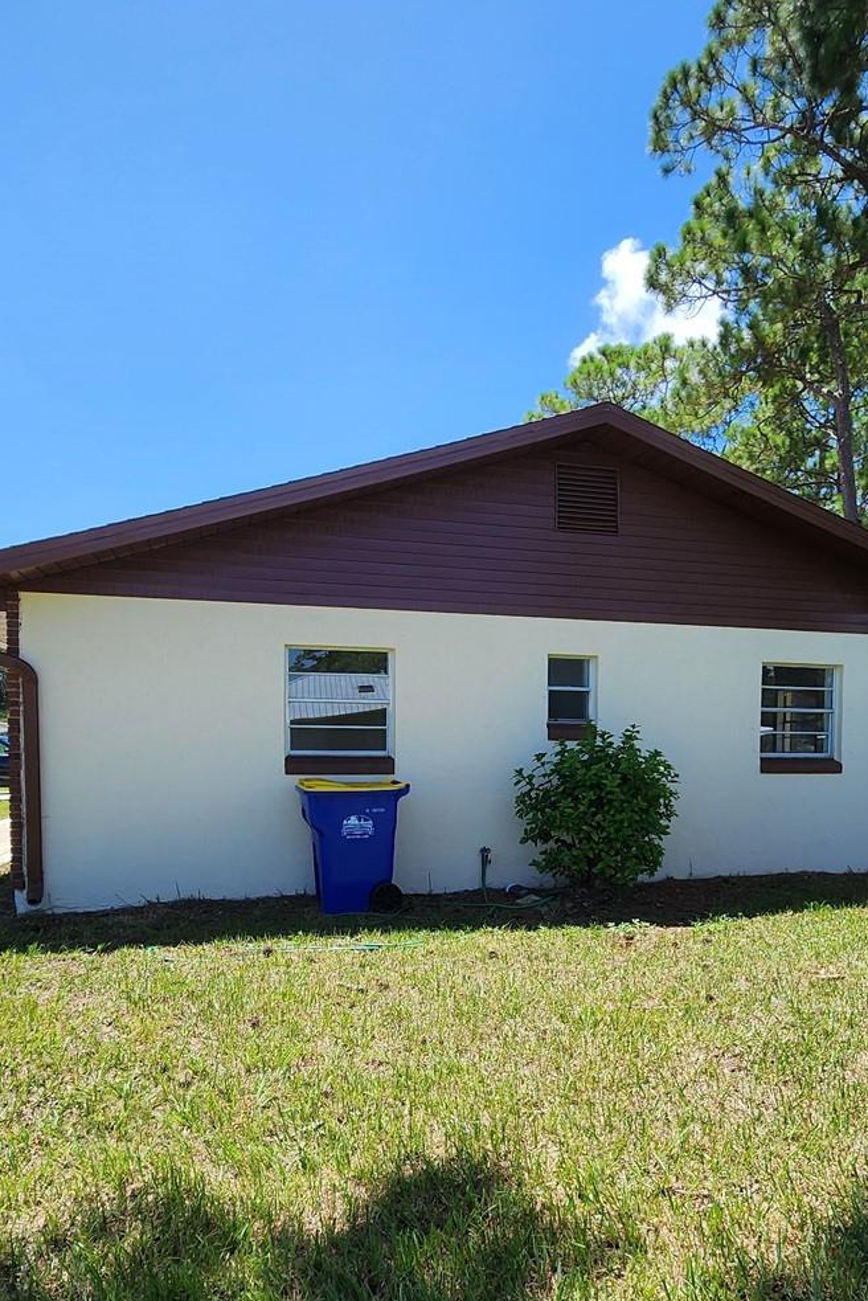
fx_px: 795
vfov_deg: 77.7
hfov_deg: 57.1
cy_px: 781
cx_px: 486
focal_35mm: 22
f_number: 2.2
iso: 50
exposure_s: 1/1222
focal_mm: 2.2
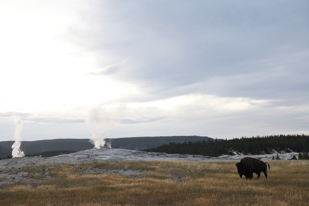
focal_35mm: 52
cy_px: 103
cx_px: 154
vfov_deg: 26.0
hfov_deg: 38.2
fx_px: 446
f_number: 8
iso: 3200
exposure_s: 1/25
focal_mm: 52
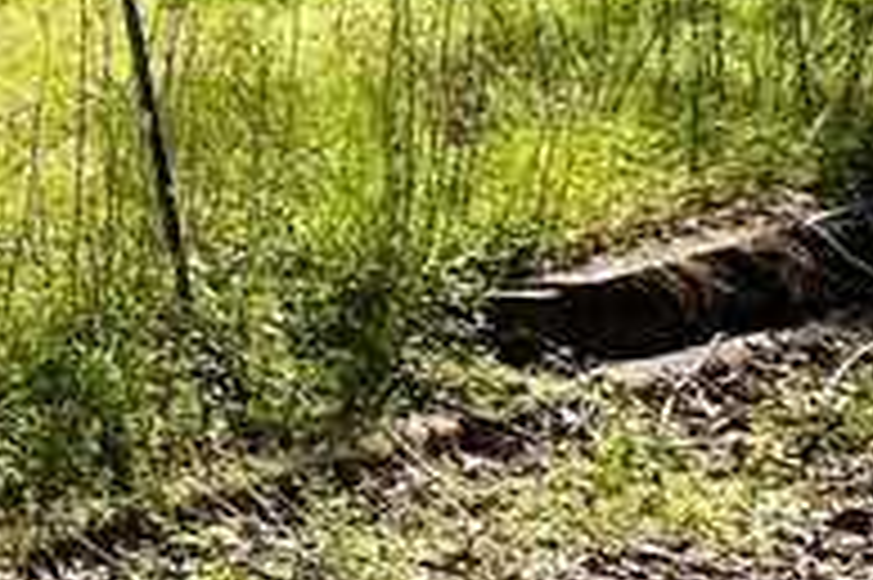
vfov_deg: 17.3
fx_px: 1866
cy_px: 4
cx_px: -1048
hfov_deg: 16.5
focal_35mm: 77
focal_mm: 2.22
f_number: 2.2
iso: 40
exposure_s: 1/1233
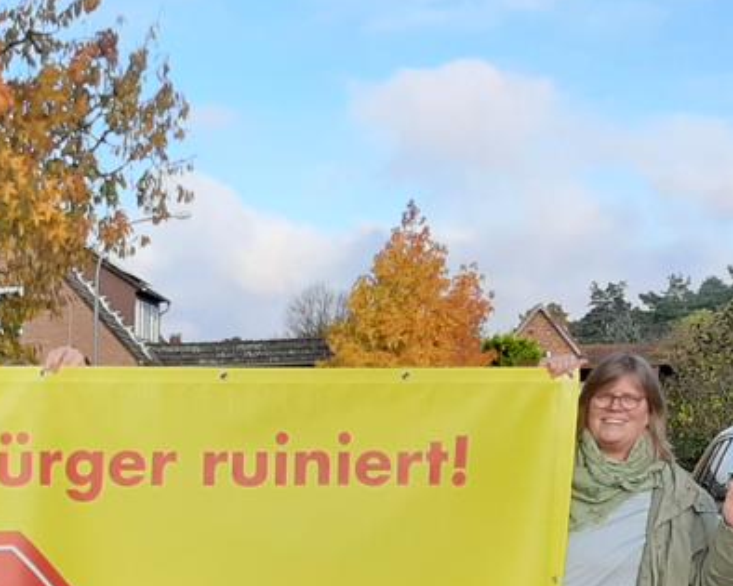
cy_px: 696
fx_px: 1431
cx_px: -115
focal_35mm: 66
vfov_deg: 21.5
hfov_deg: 26.0
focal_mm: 3.93
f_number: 1.7
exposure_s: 1/794
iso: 40
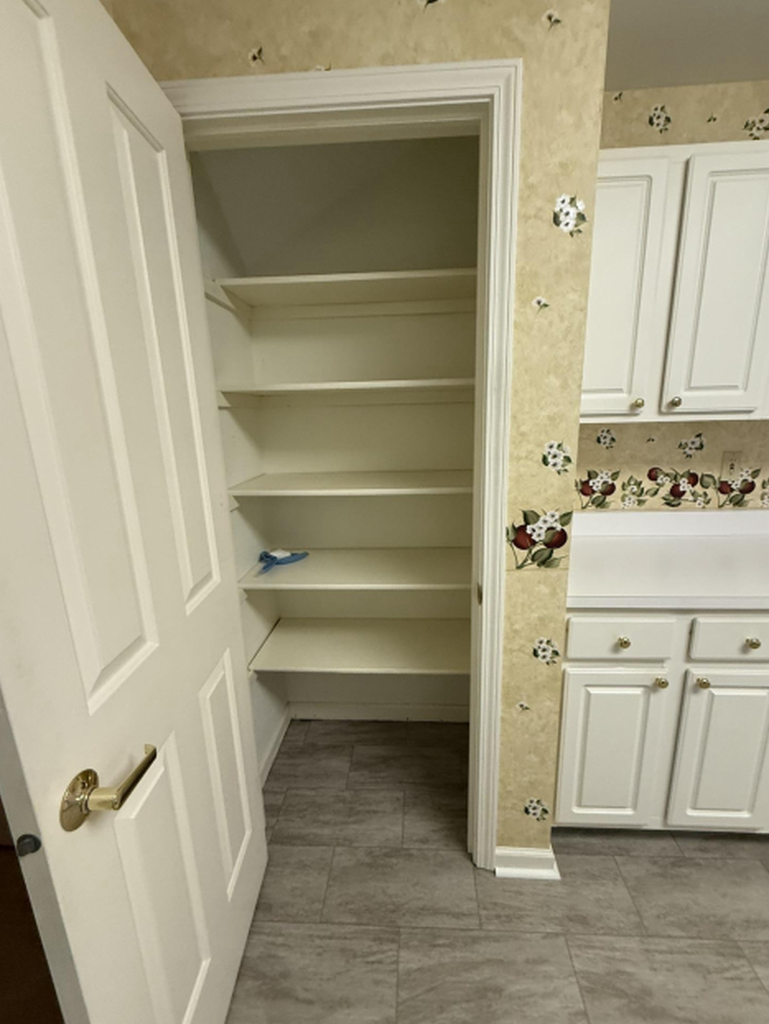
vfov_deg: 98.1
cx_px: 392
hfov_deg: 81.8
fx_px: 444
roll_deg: +0.0
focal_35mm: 15
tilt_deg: -10.0
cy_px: 519
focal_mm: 2.22
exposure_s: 1/60
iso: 320
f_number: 2.2
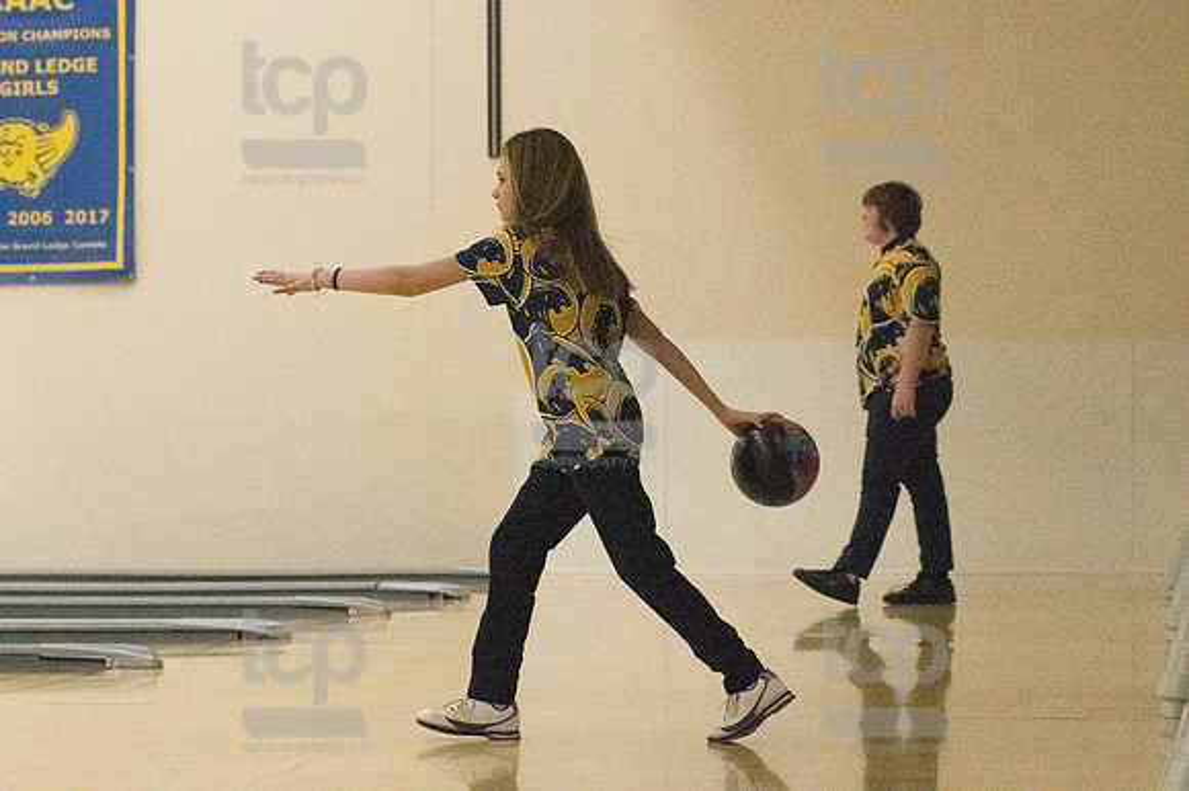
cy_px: 396
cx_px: 594
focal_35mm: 105
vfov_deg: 13.0
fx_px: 3466
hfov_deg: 19.5
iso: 10000
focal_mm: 70
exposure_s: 1/1250
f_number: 4.5
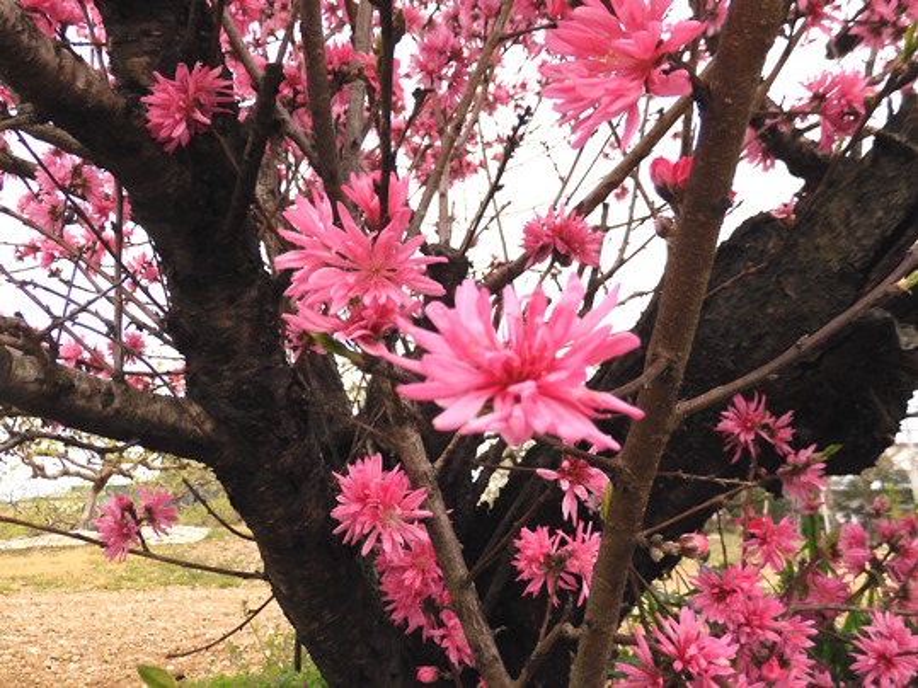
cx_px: 459
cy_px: 344
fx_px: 636
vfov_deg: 56.8
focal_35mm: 24
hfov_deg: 71.6
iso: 100
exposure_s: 1/500
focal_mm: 4.3
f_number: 3.4
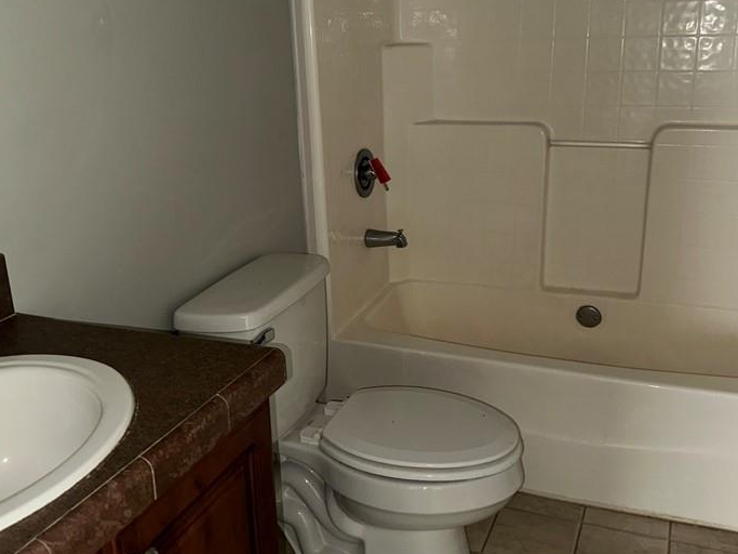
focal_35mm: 36
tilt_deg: -15.8
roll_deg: +1.6
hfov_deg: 51.4
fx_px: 767
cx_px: 375
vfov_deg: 39.6
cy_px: 247
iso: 160
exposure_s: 1/6
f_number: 1.78
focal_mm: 6.86
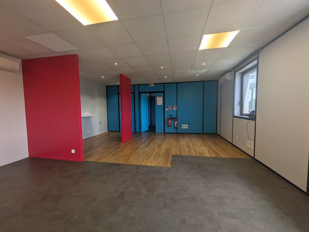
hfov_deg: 102.1
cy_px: 116
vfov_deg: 85.7
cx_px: 154
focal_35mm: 14
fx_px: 125
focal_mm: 1.83
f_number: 2.2
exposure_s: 1/110
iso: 45
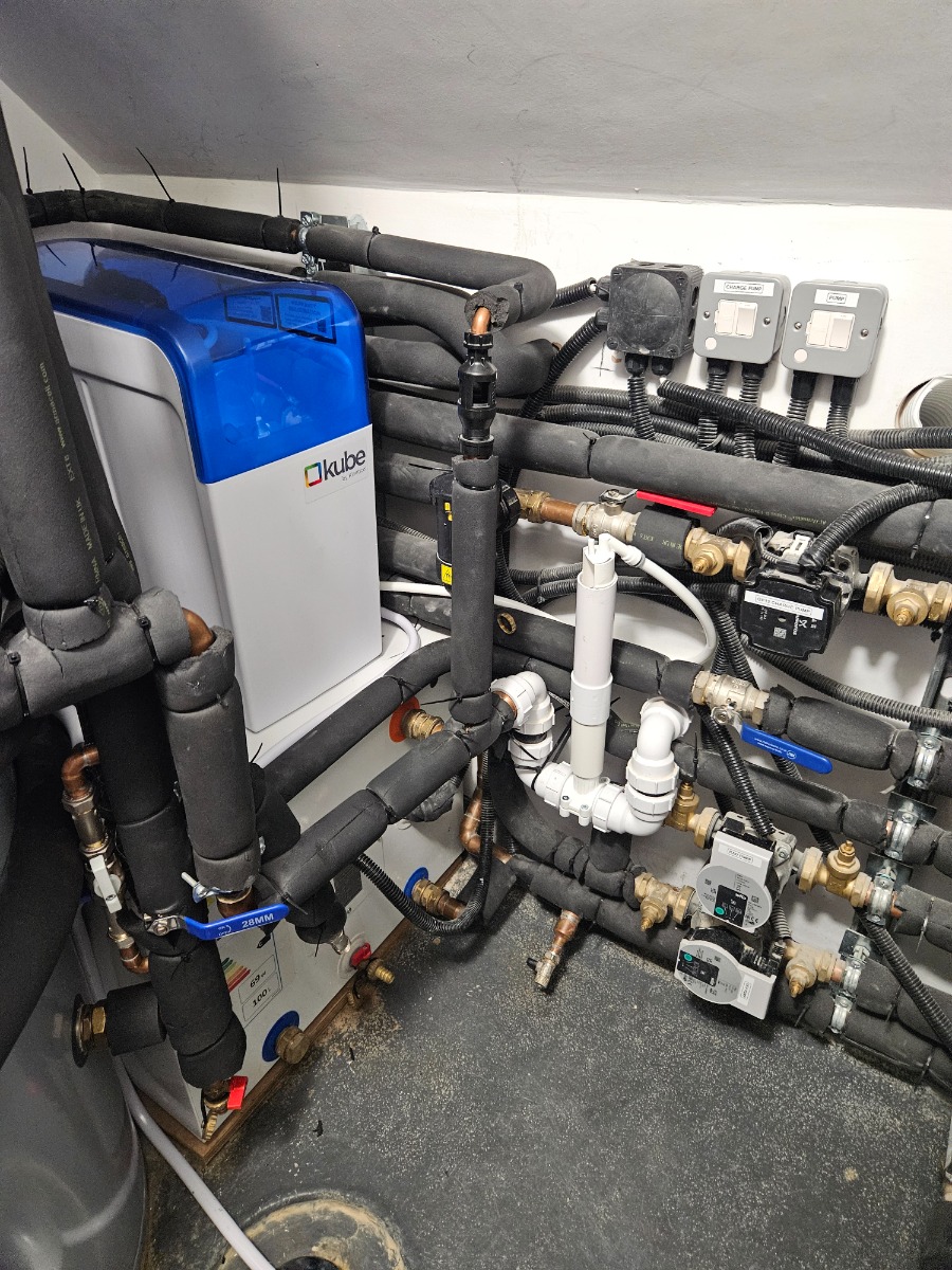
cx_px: 476
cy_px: 635
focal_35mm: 23
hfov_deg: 58.9
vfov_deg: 73.9
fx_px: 843
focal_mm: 5.4
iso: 800
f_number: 1.8
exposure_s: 1/100
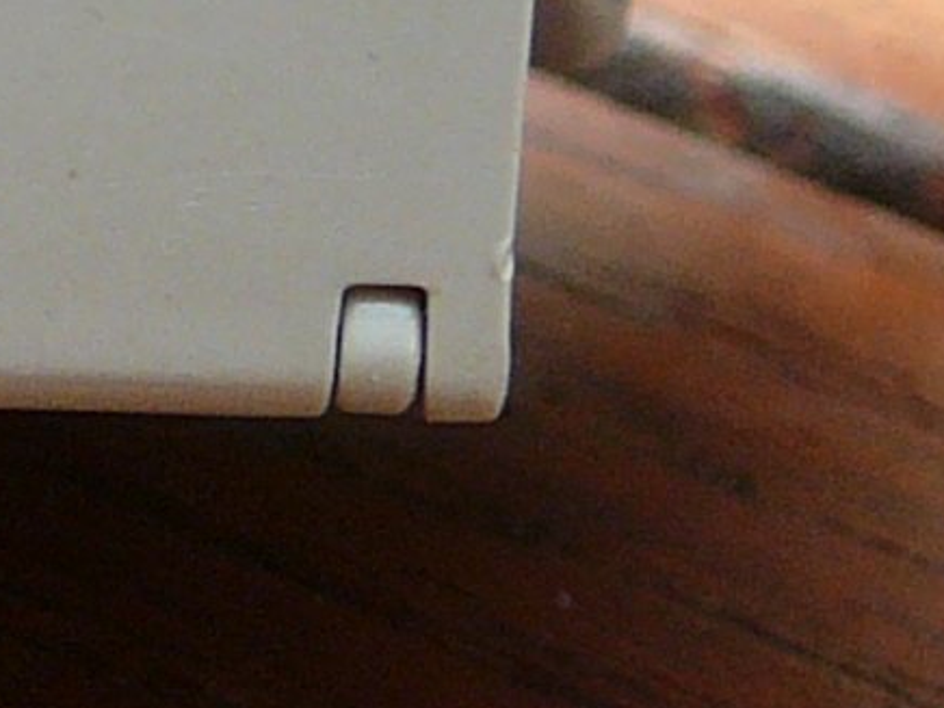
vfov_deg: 6.2
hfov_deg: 7.9
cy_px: 100
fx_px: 6572
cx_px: -927
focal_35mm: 241
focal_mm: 6.1
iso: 80
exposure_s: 1/60
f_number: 3.1
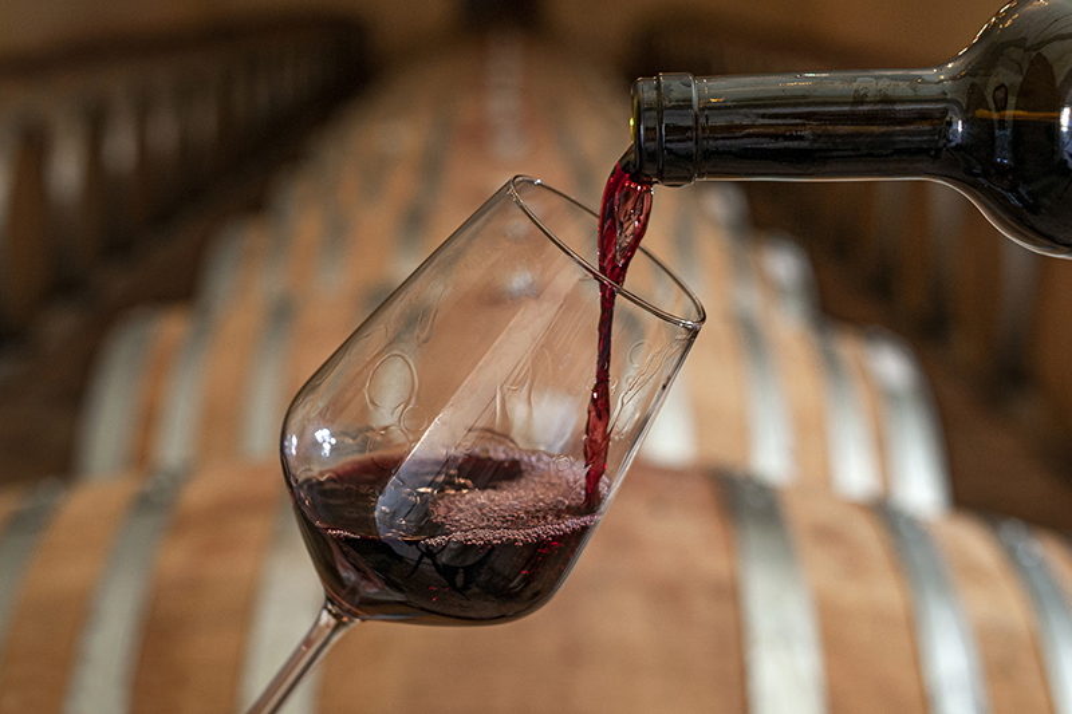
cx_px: 536
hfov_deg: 37.9
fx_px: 1563
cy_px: 357
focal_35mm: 52
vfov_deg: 25.7
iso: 250
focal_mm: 35
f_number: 4.5
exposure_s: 1/80
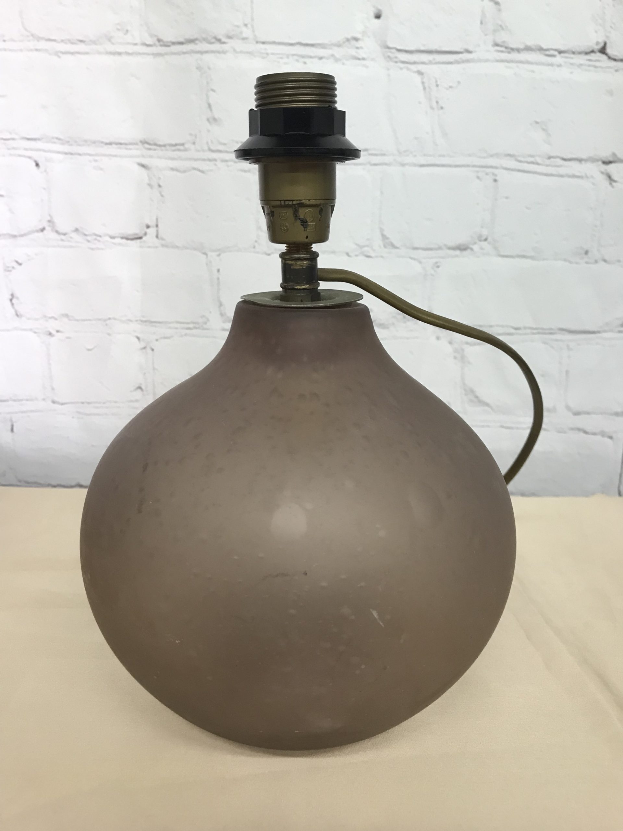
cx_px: 312
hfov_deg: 49.7
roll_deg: -2.6
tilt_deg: -13.2
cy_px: 416
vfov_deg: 63.4
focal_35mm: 28
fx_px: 672
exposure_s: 1/25
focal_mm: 3.99
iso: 40
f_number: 1.8
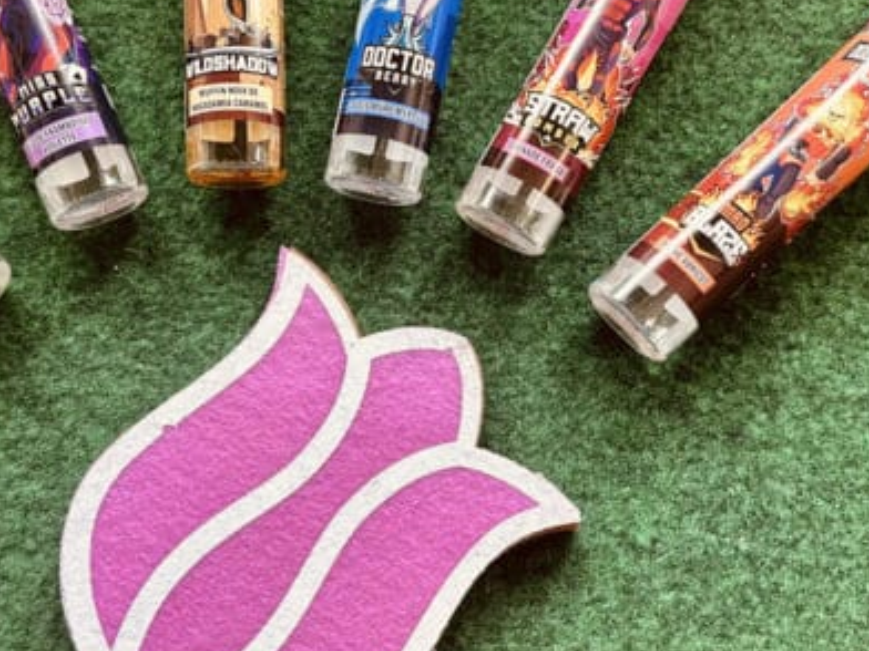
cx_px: 366
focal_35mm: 47
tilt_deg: -81.2
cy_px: 283
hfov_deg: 40.3
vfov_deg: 30.8
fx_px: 1180
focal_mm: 6.86
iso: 160
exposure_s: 1/100
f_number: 1.78
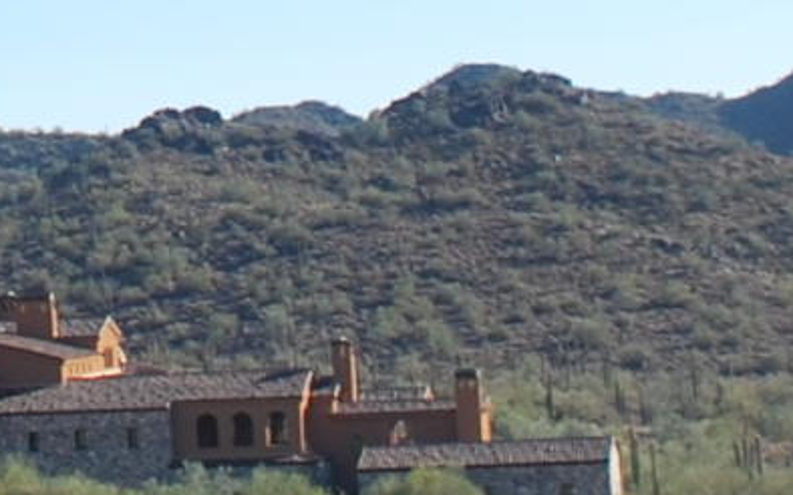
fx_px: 4537
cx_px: -322
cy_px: -378
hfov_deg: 9.7
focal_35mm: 210
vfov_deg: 6.1
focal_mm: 18
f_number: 8
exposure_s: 1/200
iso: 100
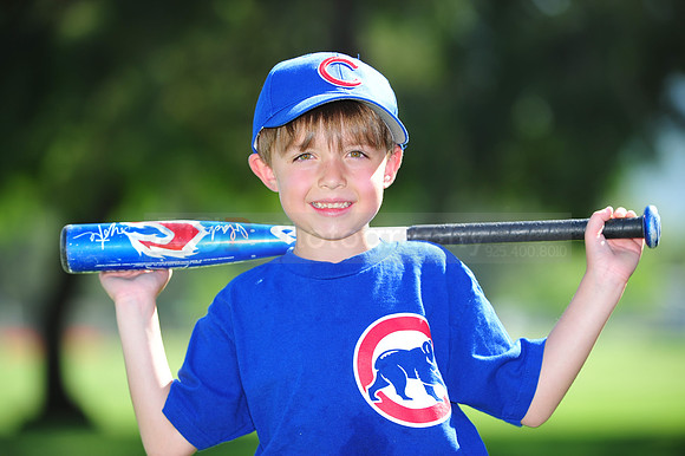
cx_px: 342
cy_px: 228
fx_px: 3518
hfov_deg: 11.1
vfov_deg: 7.4
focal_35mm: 185
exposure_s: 1/500
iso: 200
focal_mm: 185
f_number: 4.5
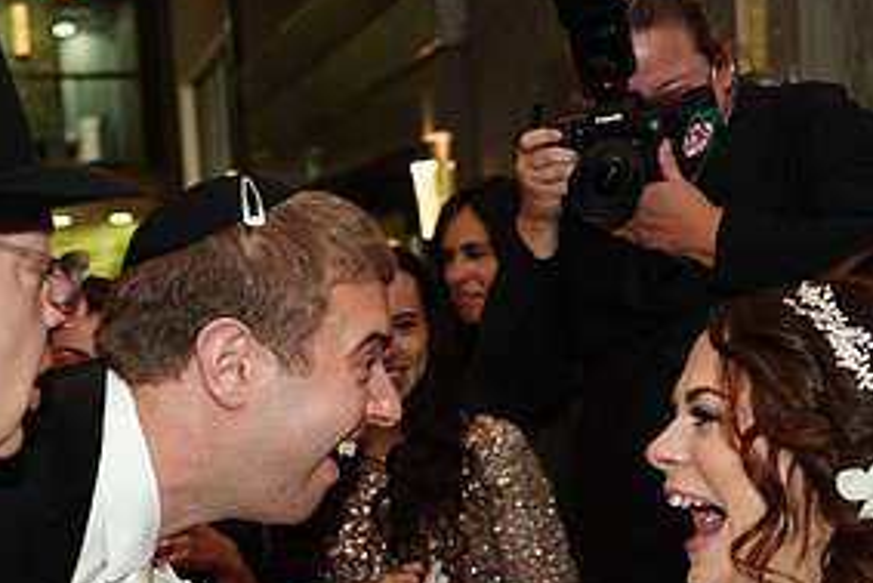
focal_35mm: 86
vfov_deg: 15.7
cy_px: 557
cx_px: 392
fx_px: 2086
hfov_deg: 23.6
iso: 640
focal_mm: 42
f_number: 4.5
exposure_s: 1/80
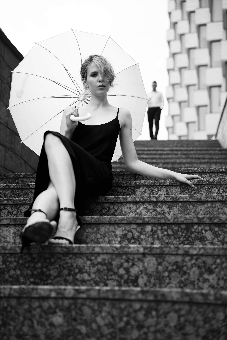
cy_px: 170
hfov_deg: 24.1
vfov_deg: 35.5
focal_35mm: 56
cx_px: 114
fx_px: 532
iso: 1600
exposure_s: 1/640
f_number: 3.2
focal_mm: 56.3
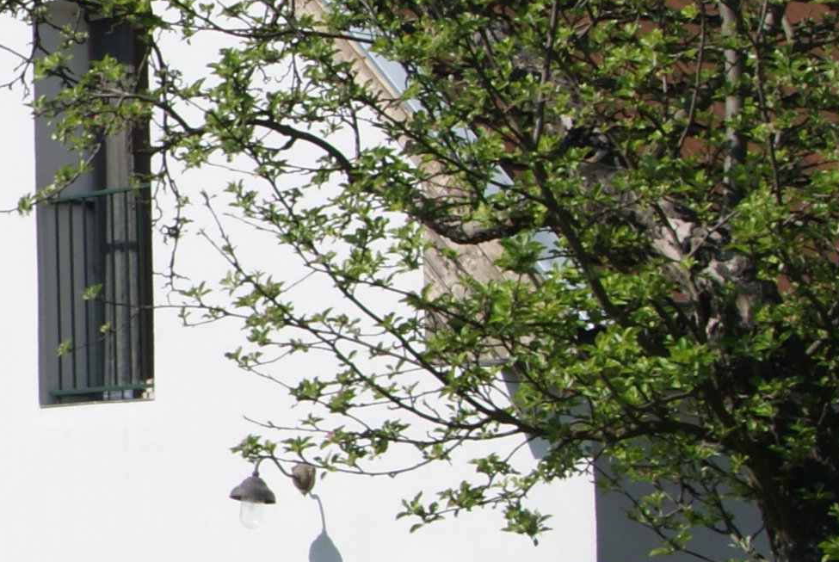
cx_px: -807
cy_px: 307
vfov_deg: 9.6
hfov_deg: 12.7
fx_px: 3337
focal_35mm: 143
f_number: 10
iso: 100
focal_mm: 24
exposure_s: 1/160
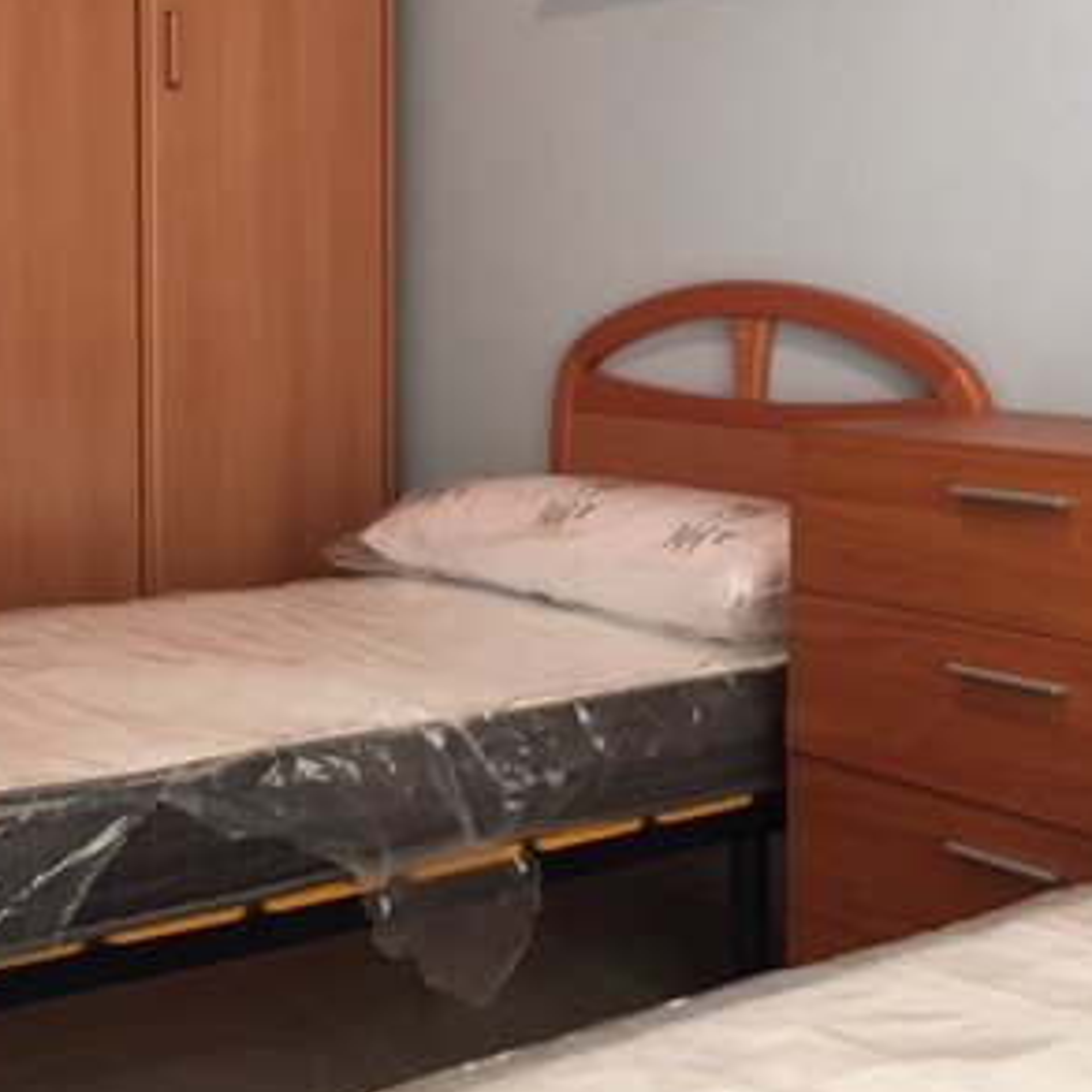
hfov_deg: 30.6
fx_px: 1999
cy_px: 339
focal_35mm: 56
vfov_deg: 30.3
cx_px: 544
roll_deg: +0.6
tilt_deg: -1.9
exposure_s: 1/33
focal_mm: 4.15
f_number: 2.2
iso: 200
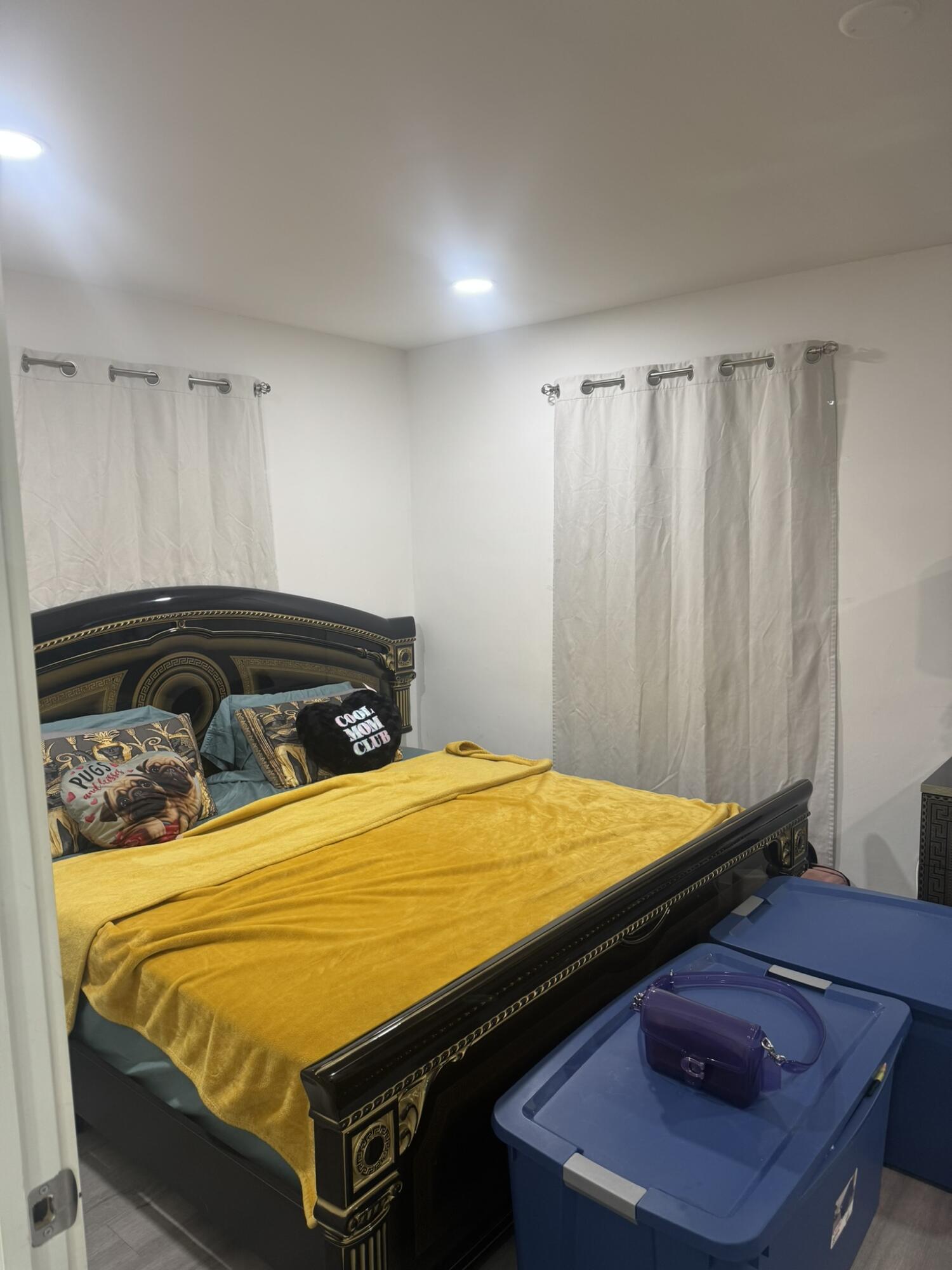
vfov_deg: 71.6
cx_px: 476
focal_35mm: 24
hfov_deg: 56.8
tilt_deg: -6.4
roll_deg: +2.1
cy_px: 635
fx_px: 880
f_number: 1.78
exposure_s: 1/60
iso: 125
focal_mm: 6.76
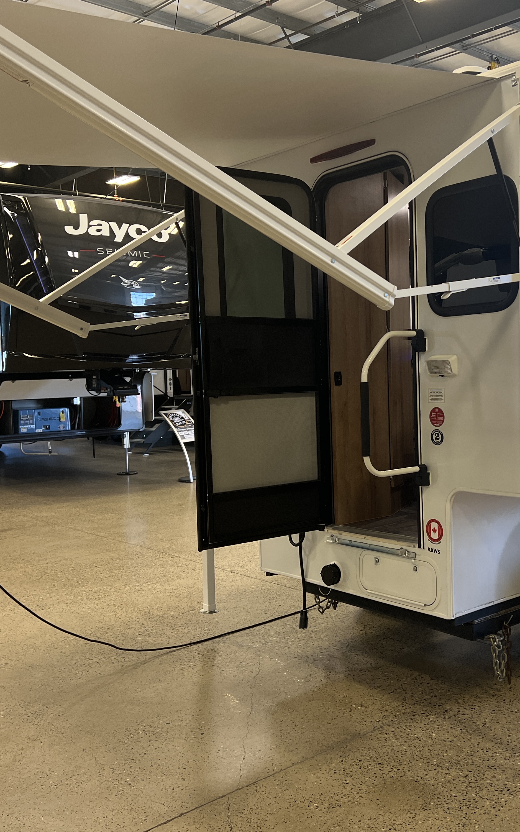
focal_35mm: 37
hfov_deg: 33.9
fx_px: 839
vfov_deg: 52.7
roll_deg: +1.8
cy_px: 418
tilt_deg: -3.8
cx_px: 373
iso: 100
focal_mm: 5.7
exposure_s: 1/120
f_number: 1.5
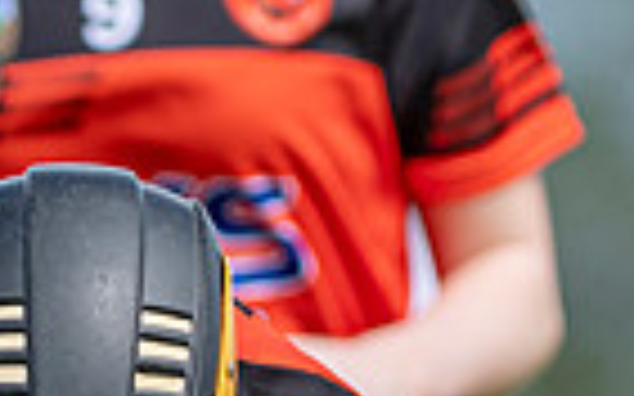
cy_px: 758
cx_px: -225
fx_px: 33455
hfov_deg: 1.1
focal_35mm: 1937
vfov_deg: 0.7
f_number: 2.8
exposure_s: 1/2000
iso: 100
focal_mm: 300
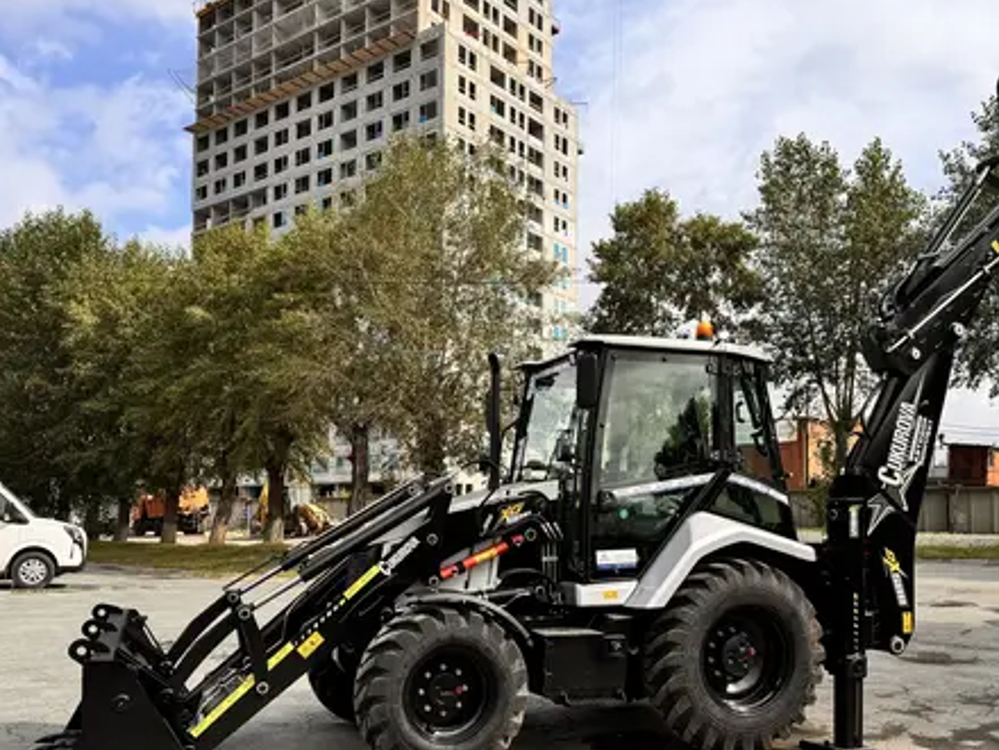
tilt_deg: +3.8
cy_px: 461
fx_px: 895
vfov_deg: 45.1
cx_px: 527
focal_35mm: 31
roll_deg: +0.2
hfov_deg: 58.3
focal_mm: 6.76
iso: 80
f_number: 1.78
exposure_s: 1/2710
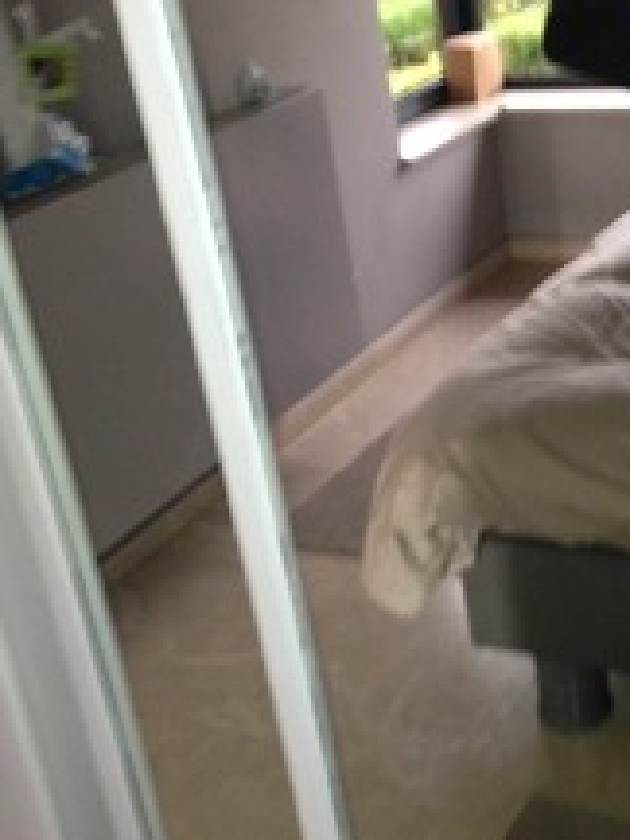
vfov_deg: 31.7
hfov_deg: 23.4
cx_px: 556
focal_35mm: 61
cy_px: 401
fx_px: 1480
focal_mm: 4.13
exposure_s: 1/16
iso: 320
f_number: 2.4
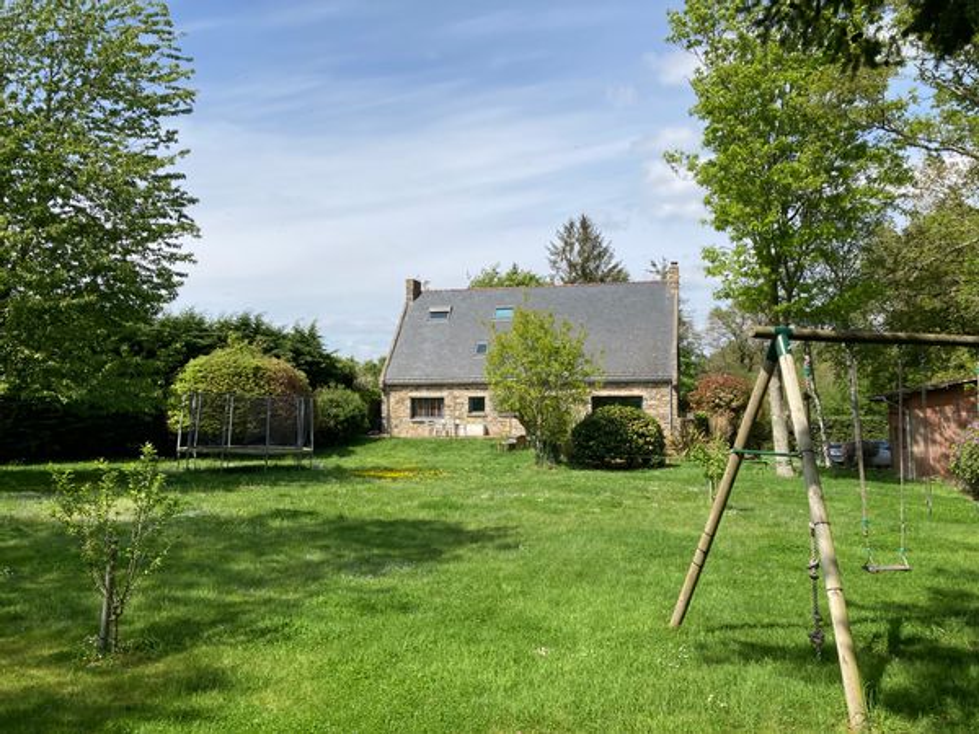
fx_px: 792
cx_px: 490
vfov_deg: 49.7
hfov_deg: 63.4
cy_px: 367
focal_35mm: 28
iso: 20
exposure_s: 1/2088
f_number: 1.8
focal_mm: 3.99
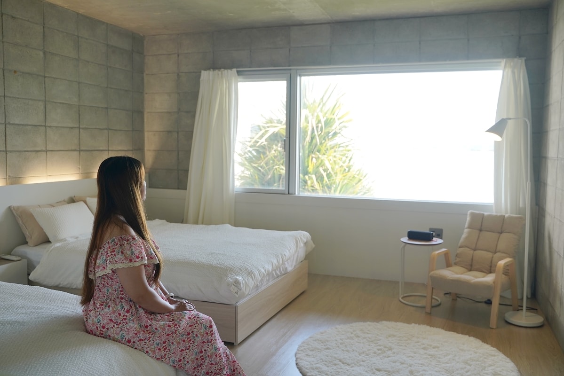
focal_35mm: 33
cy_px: 188
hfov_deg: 57.2
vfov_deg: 40.0
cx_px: 282
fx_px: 517
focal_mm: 33
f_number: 4
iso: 250
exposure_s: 1/60
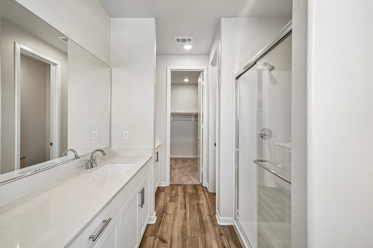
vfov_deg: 77.3
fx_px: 155
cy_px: 124
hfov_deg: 100.4
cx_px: 186
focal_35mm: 15
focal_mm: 15
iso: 400
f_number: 7.1
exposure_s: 1/25
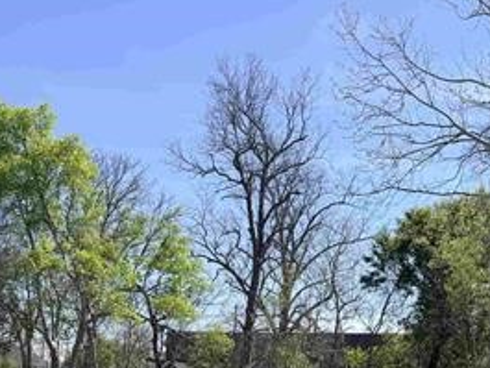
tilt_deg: +1.1
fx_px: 821
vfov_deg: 24.1
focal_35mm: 58
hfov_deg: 32.8
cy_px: 370
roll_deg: -1.3
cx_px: 342
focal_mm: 6.76
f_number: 1.78
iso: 80
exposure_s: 1/4673
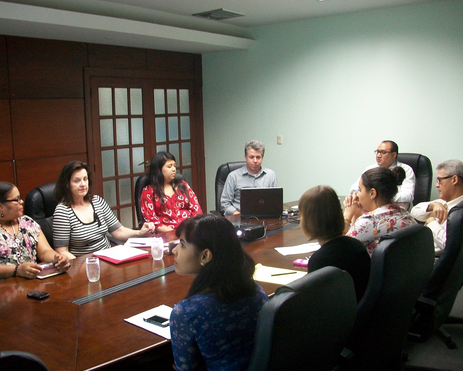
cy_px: 187
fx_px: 493
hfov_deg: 50.2
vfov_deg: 41.2
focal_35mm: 36
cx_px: 215
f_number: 2.8
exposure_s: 1/15
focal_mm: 5.7
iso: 160
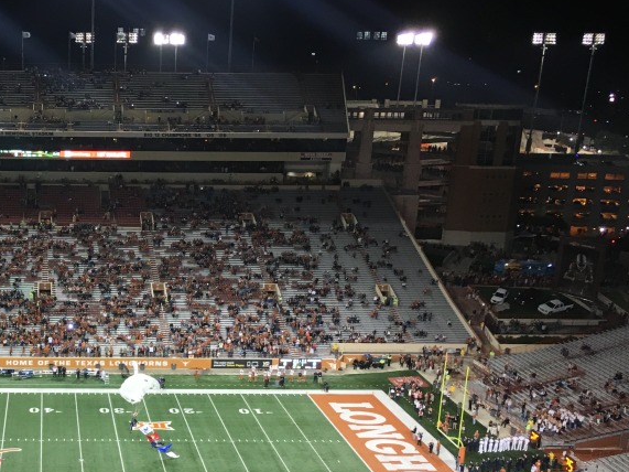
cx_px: 67
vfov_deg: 27.5
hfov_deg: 34.8
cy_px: 373
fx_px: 945
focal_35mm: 52
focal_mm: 4.15
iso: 40
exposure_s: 1/30
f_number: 2.2
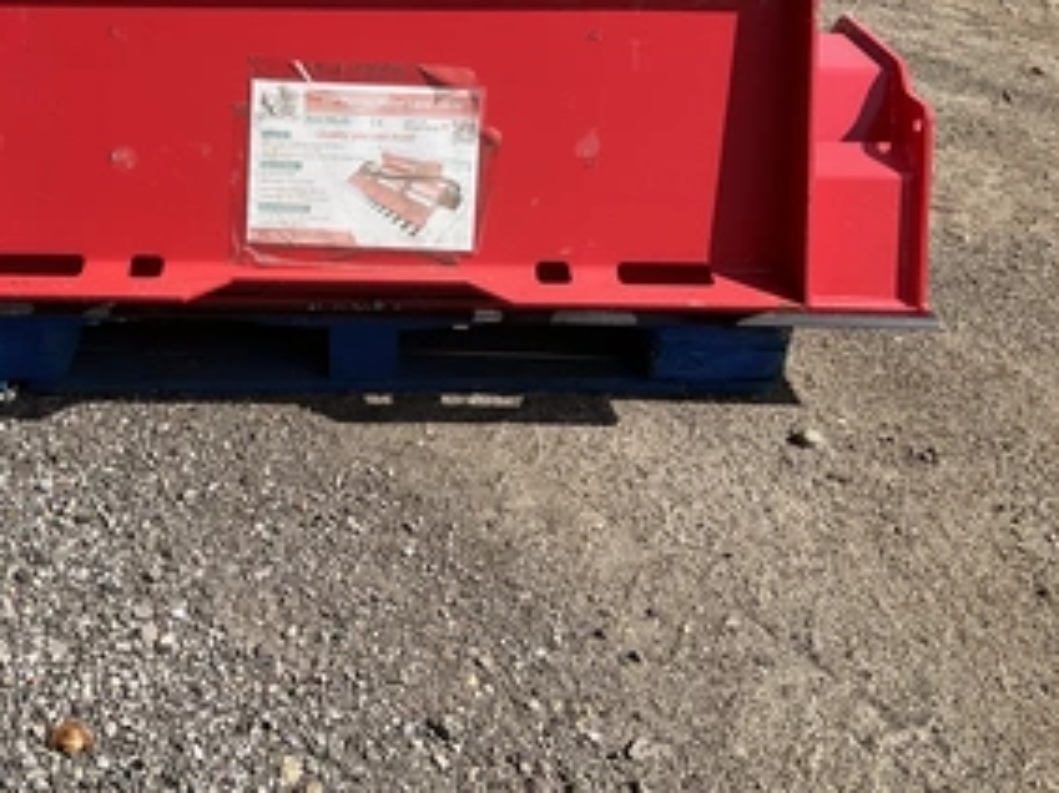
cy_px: 273
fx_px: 1254
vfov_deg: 34.8
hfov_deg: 45.0
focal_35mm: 41
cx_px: 337
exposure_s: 1/1451
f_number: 1.8
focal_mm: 3
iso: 25
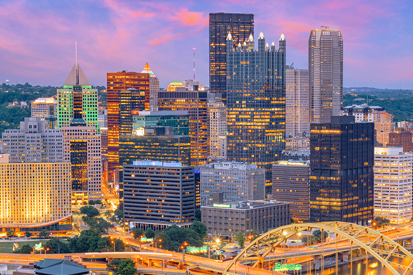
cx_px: 266
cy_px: 200
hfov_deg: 20.4
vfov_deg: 13.6
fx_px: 1147
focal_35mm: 100
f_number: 10
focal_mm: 50
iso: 64
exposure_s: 15
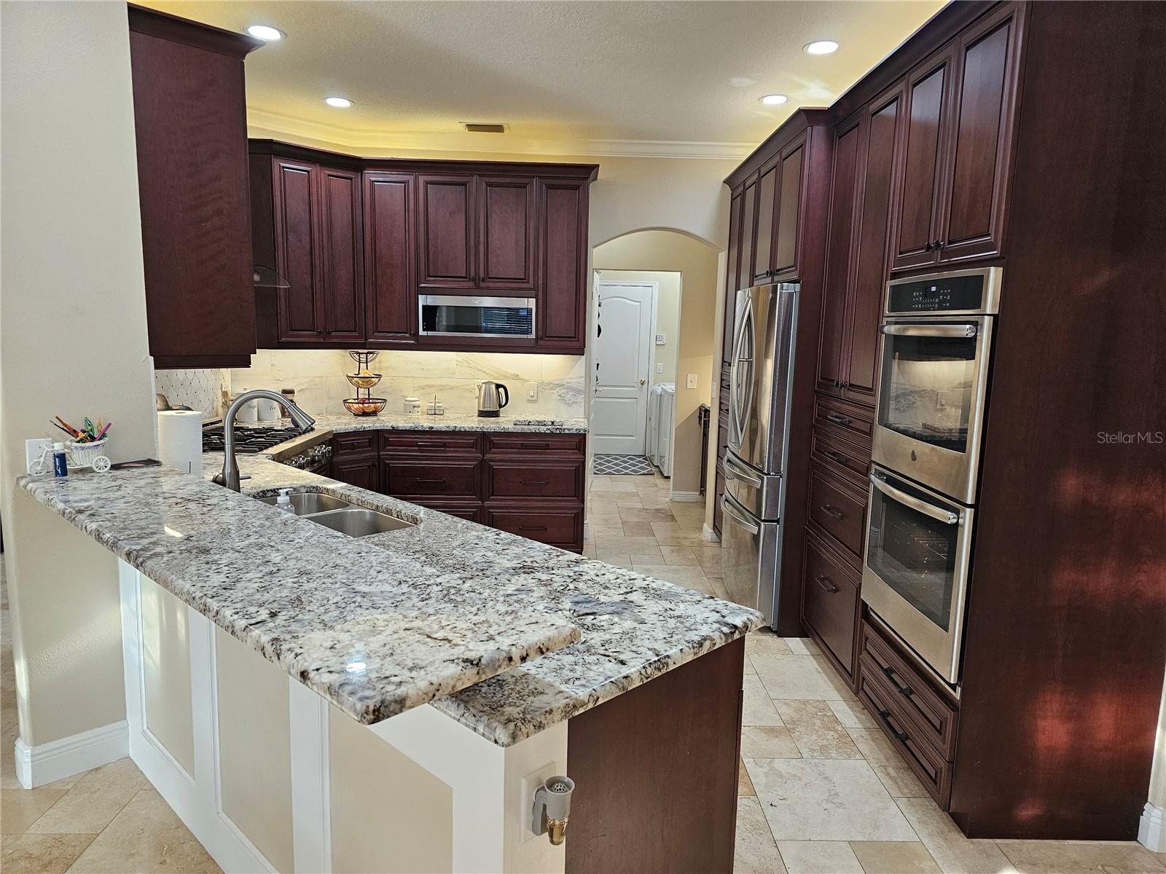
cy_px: 437
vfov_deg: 58.9
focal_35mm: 23
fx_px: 775
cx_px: 583
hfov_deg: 73.9
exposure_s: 1/120
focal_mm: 6.3
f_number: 1.7
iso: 250
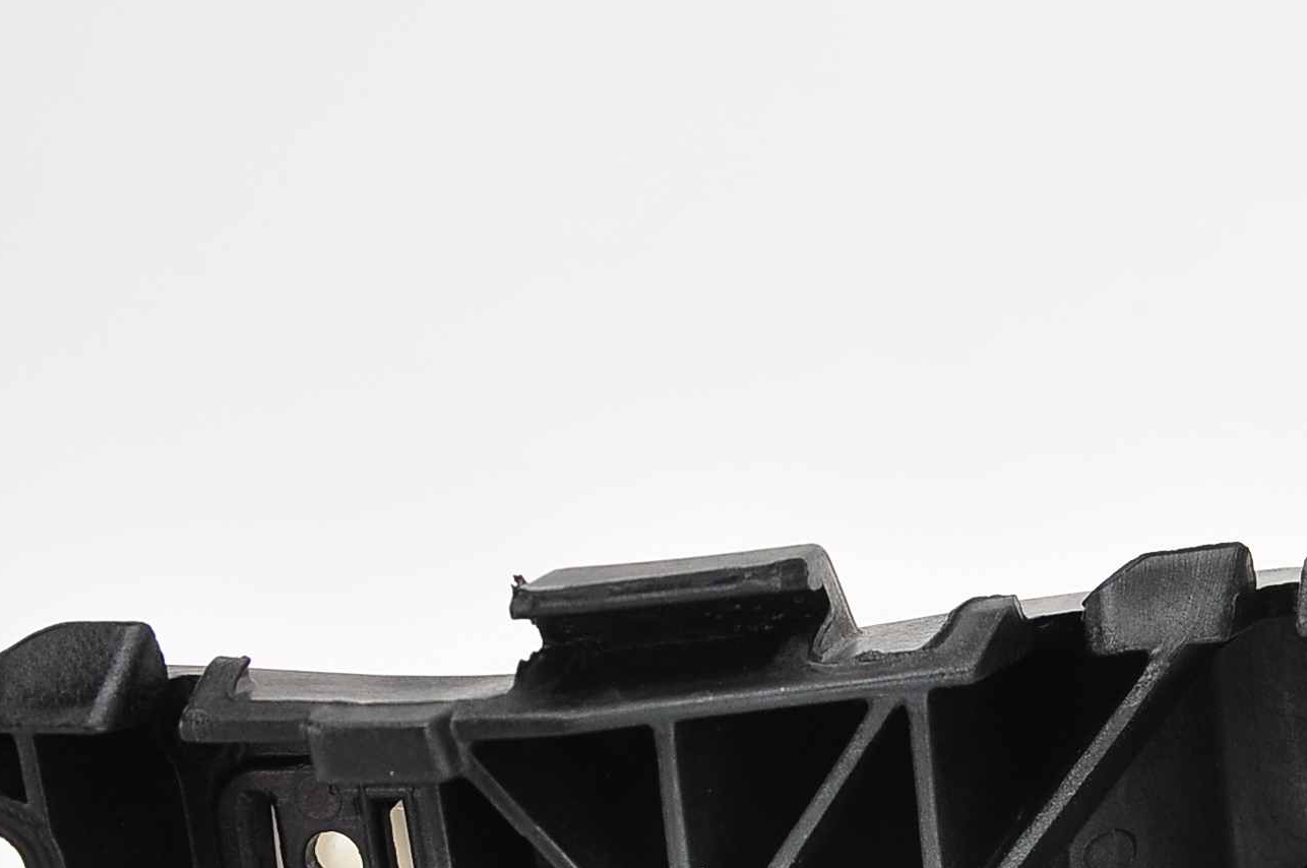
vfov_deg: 11.3
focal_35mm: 120
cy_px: 816
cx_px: 1287
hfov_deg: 16.7
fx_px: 4351
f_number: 7.1
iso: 400
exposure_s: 1/60
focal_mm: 32
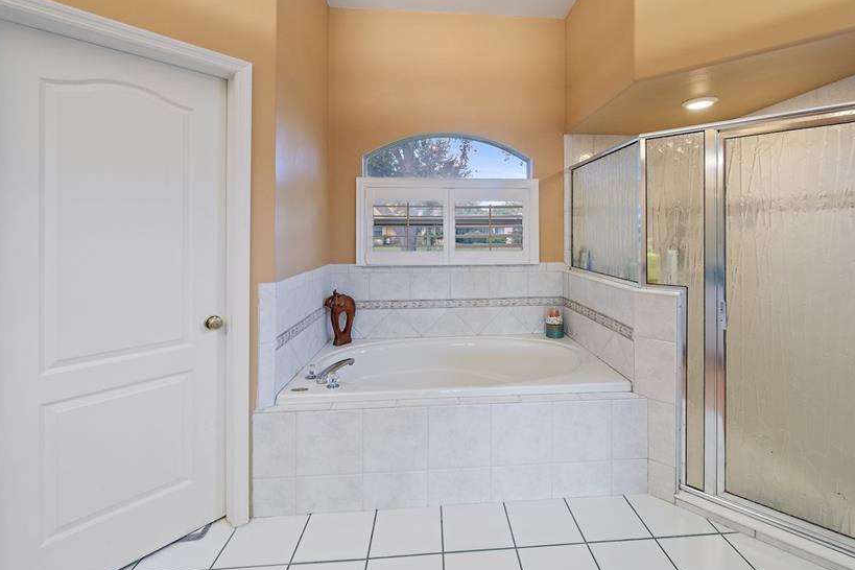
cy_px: 220
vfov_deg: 76.2
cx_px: 455
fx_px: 356
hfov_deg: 100.3
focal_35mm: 15
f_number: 8
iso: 800
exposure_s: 1/30
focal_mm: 12
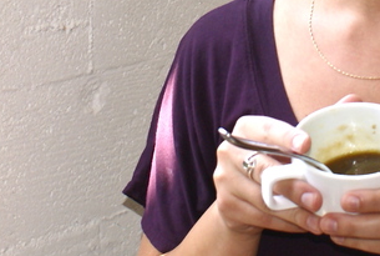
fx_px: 931
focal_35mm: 88
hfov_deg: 22.2
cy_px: 149
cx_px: 382
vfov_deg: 15.6
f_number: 4.5
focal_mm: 28
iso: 125
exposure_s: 1/80
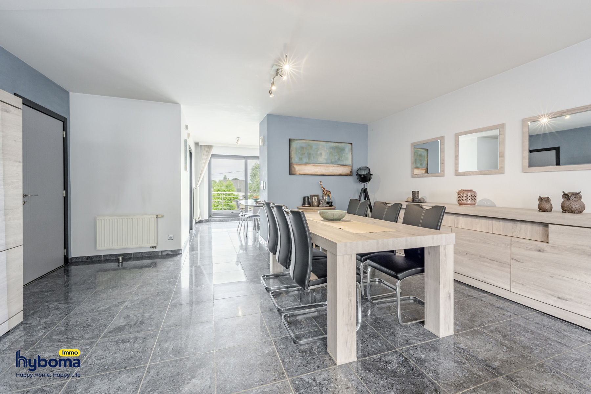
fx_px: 230
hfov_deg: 104.3
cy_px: 197
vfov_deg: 81.2
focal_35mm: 14
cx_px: 296
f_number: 11
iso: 250
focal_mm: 14
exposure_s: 1/20
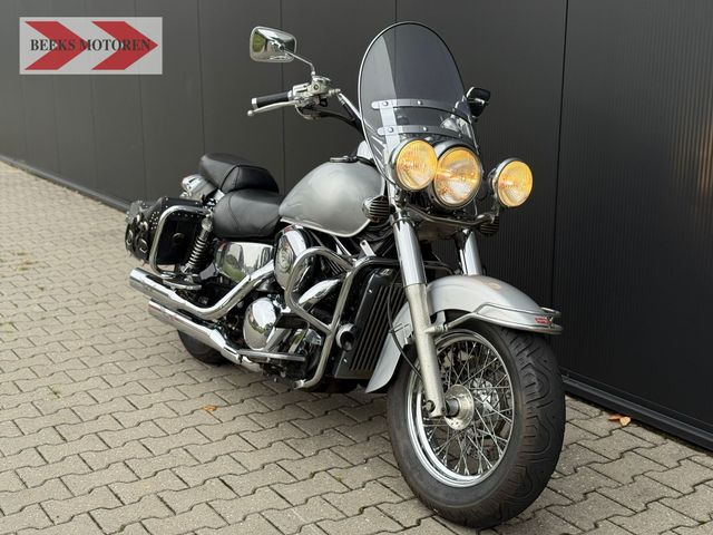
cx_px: 356
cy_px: 268
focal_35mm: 48
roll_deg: -0.1
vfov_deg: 30.3
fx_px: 989
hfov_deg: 39.7
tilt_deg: -12.4
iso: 64
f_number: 1.78
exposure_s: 1/523
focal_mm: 6.76
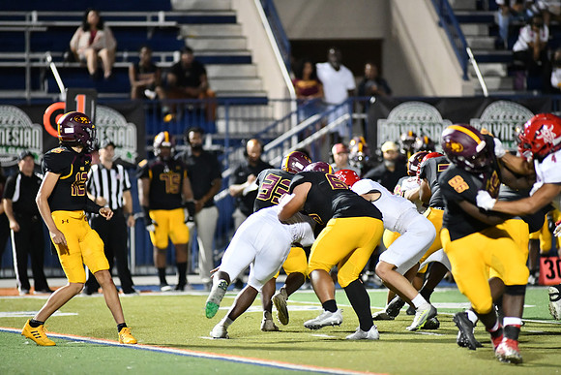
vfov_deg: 4.6
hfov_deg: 6.9
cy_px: 188
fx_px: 4676
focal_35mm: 300
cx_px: 280
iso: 8000
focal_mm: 300
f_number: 2.8
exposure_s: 1/1000
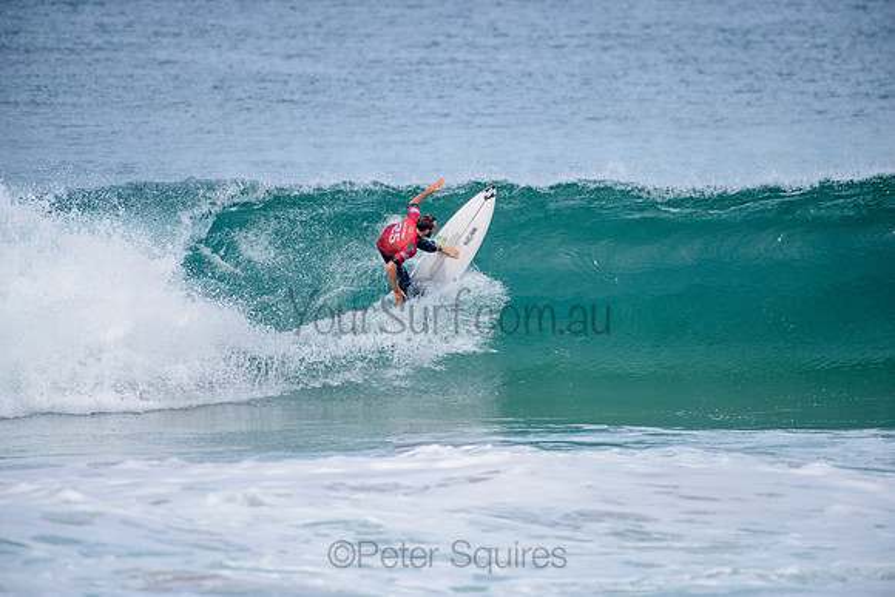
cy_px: 298
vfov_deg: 2.8
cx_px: 448
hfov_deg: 4.1
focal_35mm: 500
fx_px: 12433
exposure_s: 1/2000
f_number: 5.6
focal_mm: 500
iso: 250
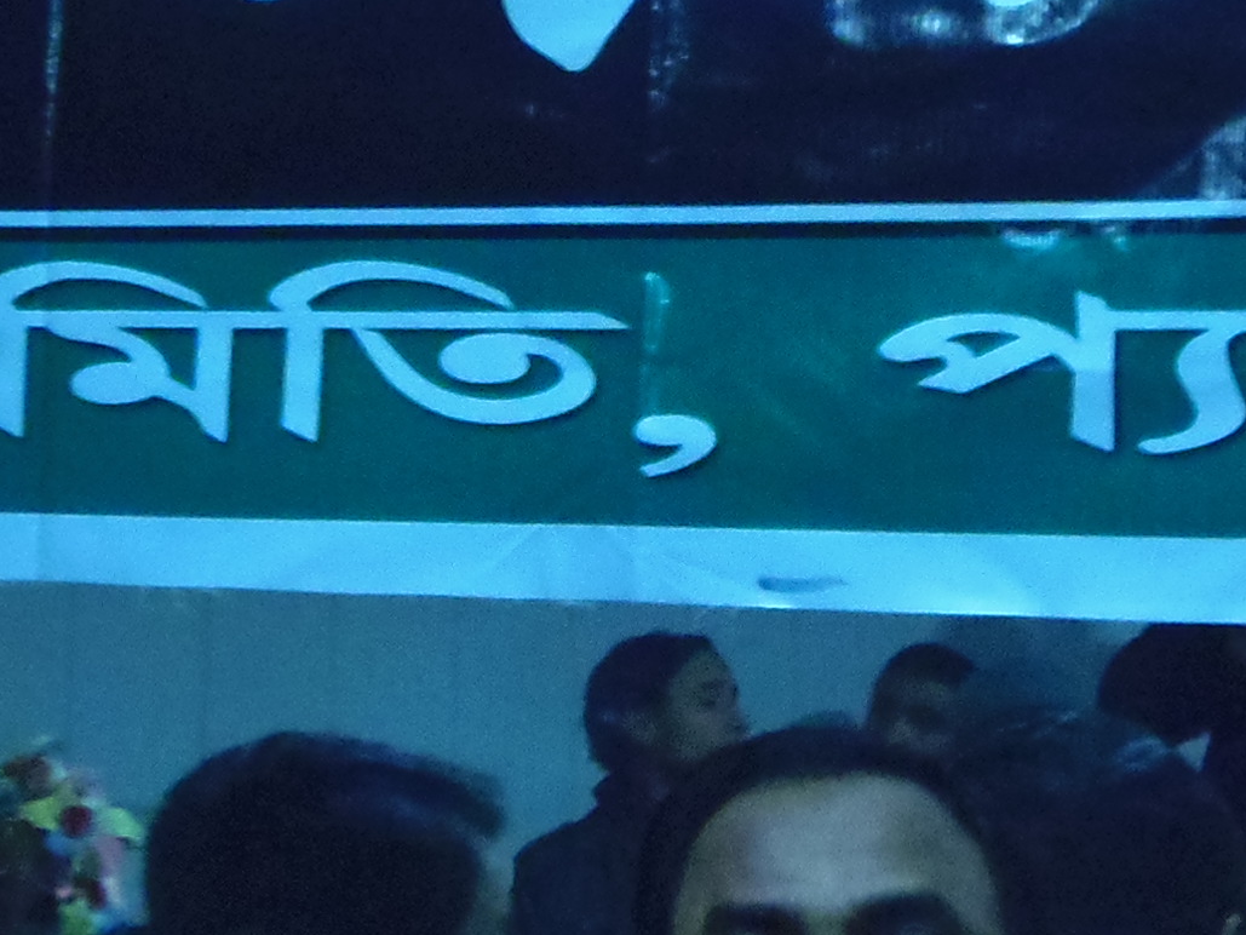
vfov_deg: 14.8
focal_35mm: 100
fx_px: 3600
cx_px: 756
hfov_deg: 19.6
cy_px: 397
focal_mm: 4.3
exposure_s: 1/20
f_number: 2.9
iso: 400
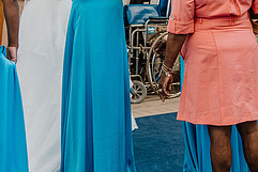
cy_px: -31
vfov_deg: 9.7
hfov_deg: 14.7
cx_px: 167
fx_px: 997
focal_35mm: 139
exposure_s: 1/60
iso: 1100
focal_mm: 48
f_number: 4
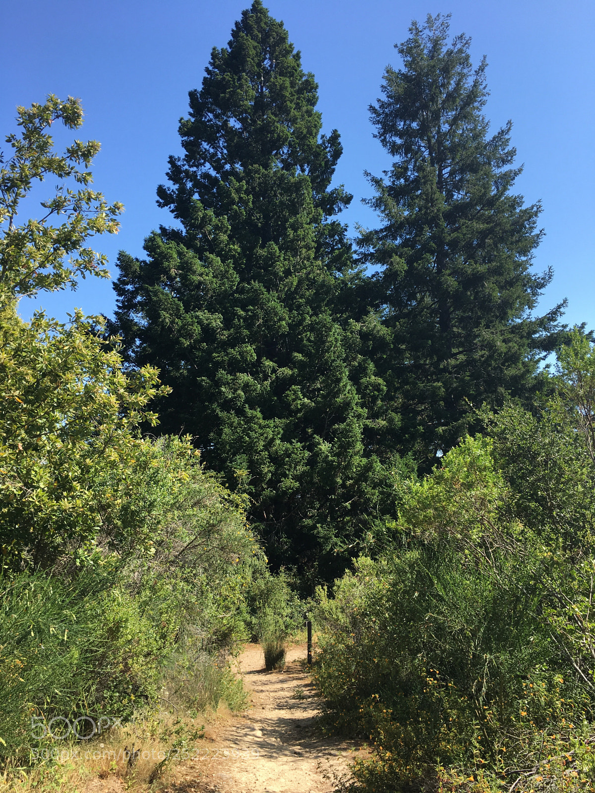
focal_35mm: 29
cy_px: 396
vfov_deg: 61.7
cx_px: 298
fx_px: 665
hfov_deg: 48.2
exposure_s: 1/725
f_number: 2.2
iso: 25
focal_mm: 4.15
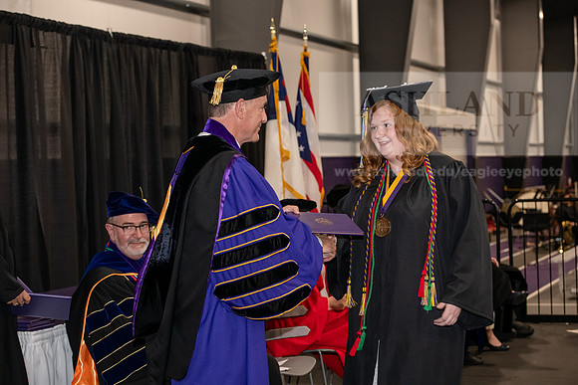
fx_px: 1124
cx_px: 289
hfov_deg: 28.8
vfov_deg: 19.5
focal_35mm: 70
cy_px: 192
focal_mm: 70
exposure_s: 1/200
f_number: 5
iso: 2500
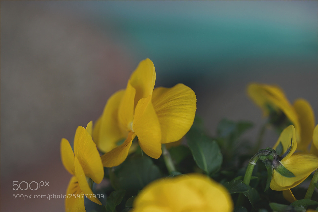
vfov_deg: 15.2
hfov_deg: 22.6
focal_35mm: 90
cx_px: 159
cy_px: 106
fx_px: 795
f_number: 3.5
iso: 200
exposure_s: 1/250
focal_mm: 90
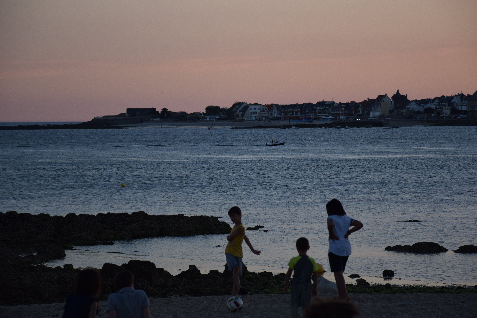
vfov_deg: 8.1
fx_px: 2259
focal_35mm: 171
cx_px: 245
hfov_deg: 12.1
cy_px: 148
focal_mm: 105
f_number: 5.6
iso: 400
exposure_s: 1/400
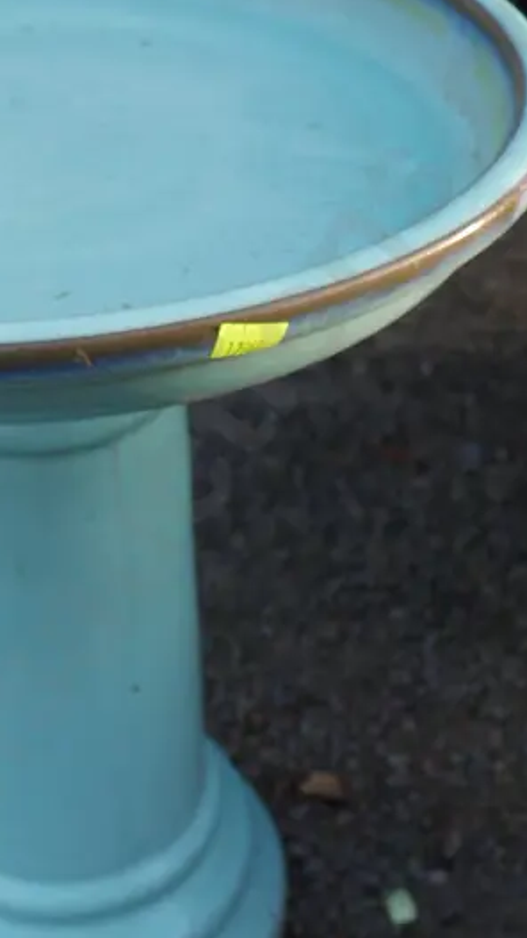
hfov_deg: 16.7
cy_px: 539
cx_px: 142
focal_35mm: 72
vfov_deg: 29.3
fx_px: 1791
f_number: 4
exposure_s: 1/125
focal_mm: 17
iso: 200
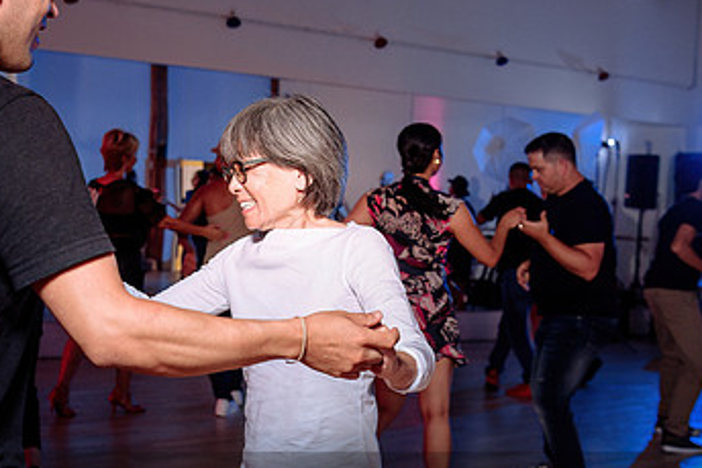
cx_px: 253
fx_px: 1052
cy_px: 240
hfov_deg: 36.6
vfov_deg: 25.0
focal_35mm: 54
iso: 800
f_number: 3.5
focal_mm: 32
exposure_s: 1/125
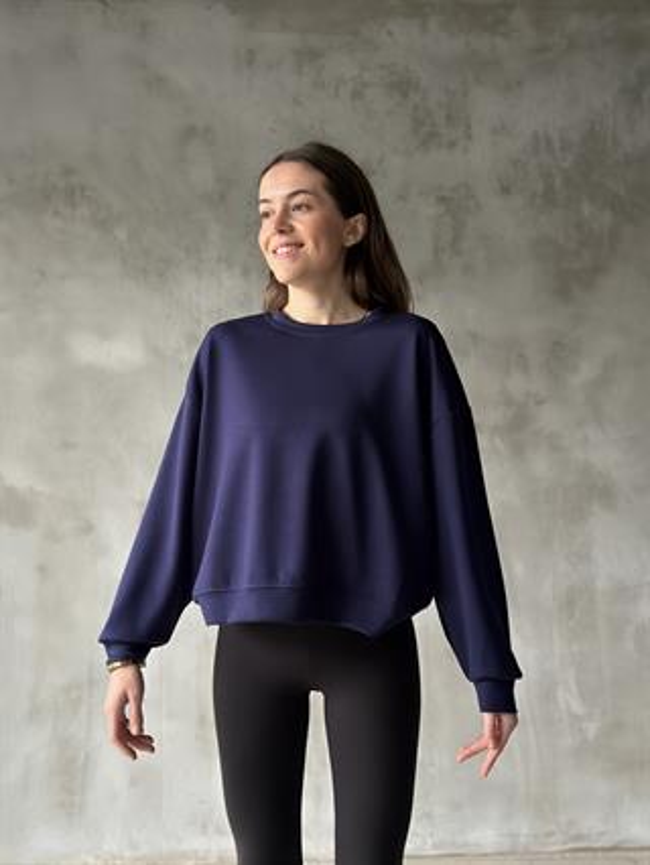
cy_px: 432
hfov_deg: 30.3
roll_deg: -0.3
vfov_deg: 39.6
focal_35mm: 48
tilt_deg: +3.3
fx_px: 1201
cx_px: 325
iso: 320
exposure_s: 1/60
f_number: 1.78
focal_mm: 6.86
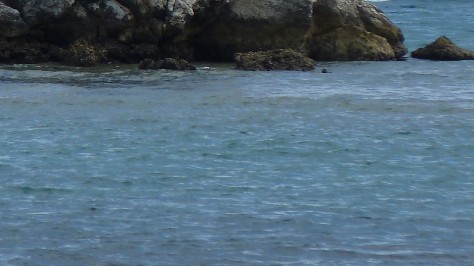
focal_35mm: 875
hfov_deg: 2.5
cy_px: -56
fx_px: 10996
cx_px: 60
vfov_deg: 1.4
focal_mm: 49.2
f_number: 5.6
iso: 80
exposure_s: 1/500
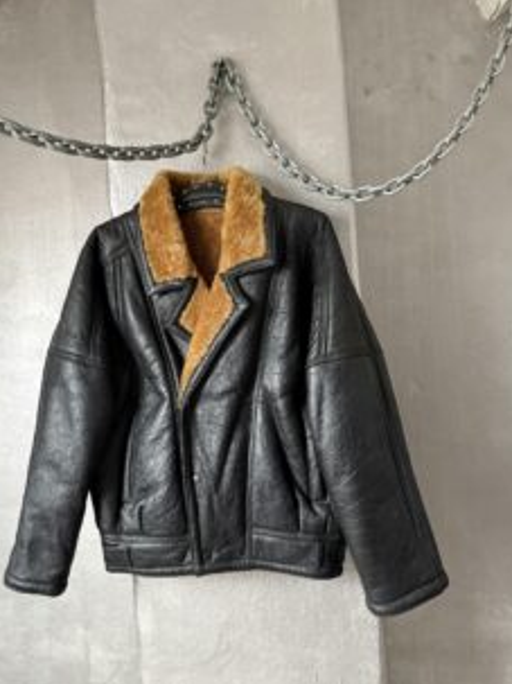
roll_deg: +1.4
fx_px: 553
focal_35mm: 28
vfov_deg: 63.5
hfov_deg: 49.6
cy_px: 340
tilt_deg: +0.7
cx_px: 224
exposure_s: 1/50
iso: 800
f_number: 1.78
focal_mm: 6.76
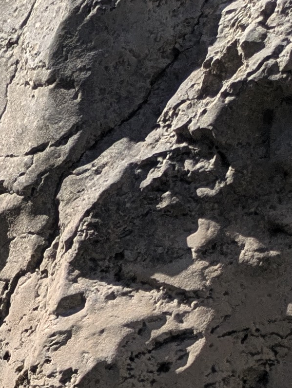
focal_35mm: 145
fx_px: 1629
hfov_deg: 8.8
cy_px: 342
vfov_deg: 13.5
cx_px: -518
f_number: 1.89
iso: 52
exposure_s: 1/2451
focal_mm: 5.43
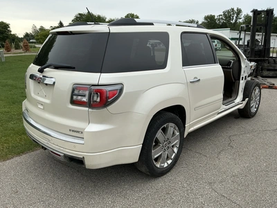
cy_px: 104
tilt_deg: -14.5
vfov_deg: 49.7
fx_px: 224
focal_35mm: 28
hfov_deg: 63.4
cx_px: 138
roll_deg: -0.6
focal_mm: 3
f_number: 1.8
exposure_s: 1/770
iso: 25
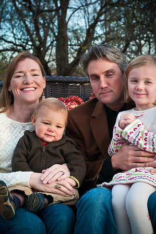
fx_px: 489
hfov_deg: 18.1
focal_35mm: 75
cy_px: 117
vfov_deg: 27.0
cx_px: 78
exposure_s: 1/200
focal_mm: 50
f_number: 7.1
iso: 200
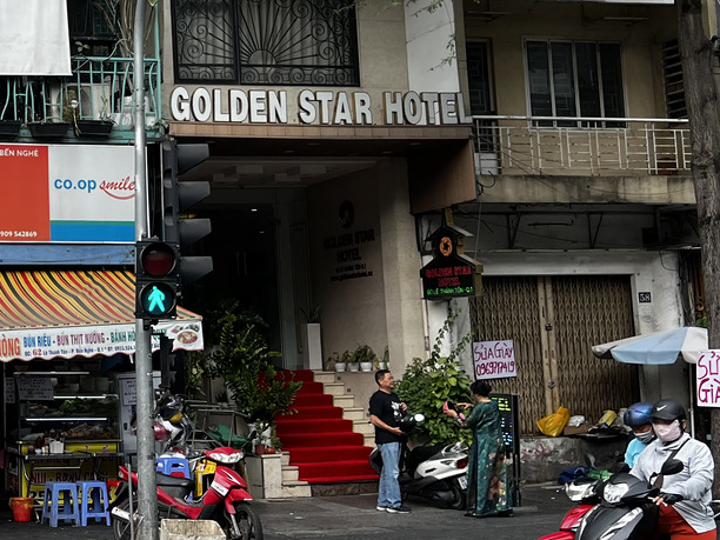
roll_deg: +1.9
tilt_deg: +6.5
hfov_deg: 26.5
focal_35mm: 68
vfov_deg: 21.6
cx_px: -58
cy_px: 215
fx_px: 1414
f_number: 1.5
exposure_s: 1/1724
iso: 50
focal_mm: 5.7
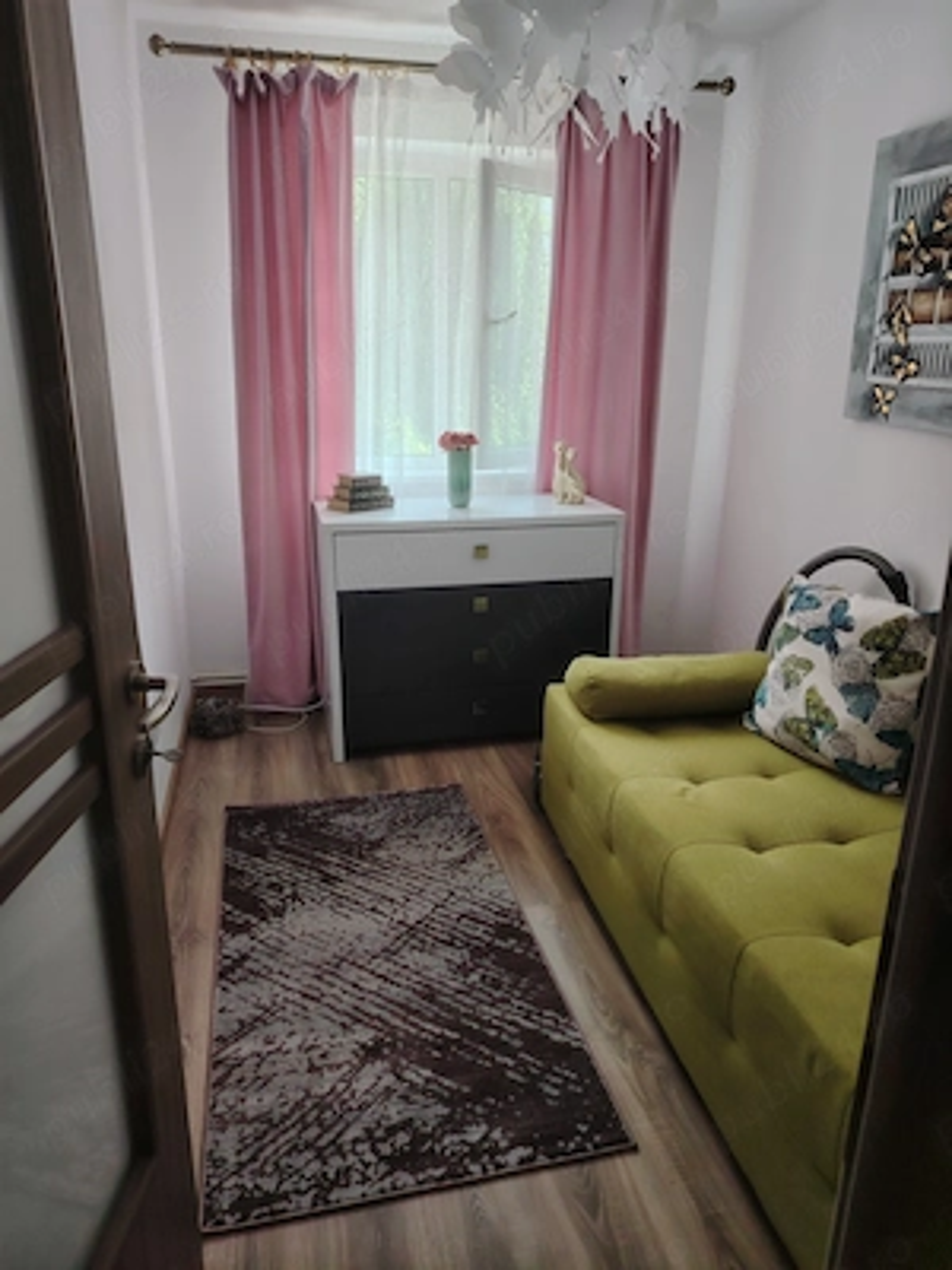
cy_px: 635
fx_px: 880
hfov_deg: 56.8
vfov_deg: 71.6
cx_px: 476
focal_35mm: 24
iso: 284
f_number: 1.75
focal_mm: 5.25
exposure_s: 1/100
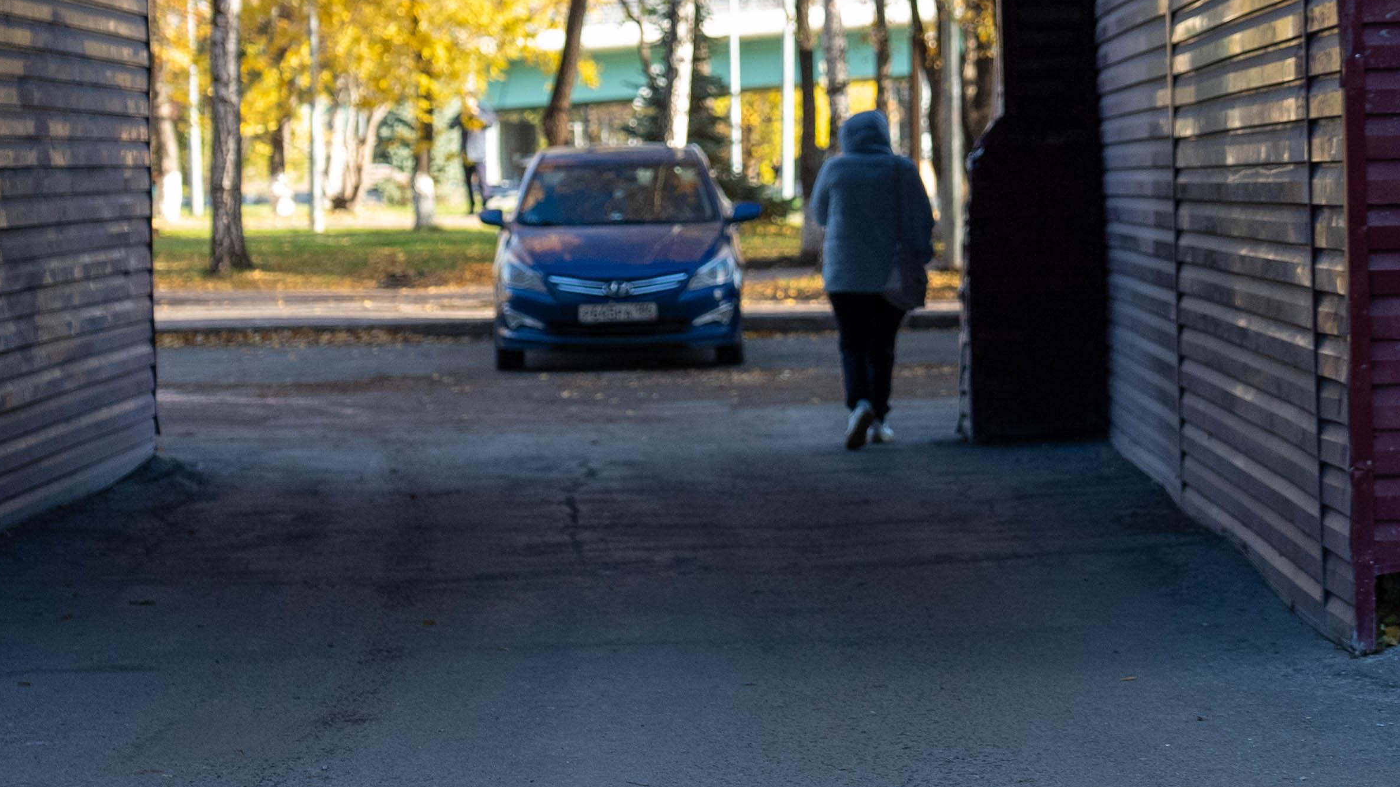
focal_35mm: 154
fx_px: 5717
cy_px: 242
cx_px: 851
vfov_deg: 7.9
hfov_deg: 14.0
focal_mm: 82
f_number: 4
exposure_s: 1/320
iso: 1250
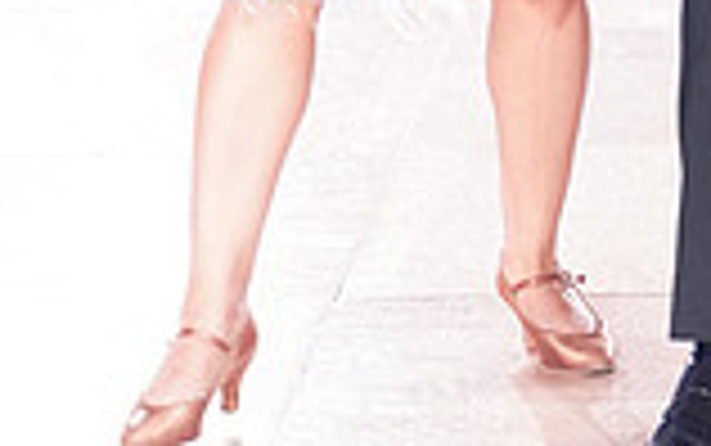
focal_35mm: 345
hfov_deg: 6.1
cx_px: 614
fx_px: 6690
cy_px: -590
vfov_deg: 3.8
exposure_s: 1/320
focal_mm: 92
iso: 2000
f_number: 2.8
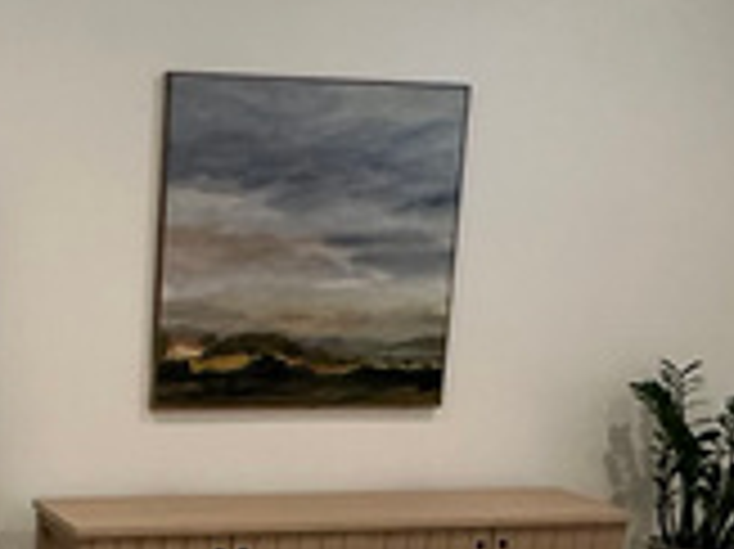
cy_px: 639
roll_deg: -2.1
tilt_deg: -14.9
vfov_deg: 16.2
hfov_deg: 21.6
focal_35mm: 88
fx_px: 1865
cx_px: 23
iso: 250
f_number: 2.2
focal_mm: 2.22
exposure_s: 1/120
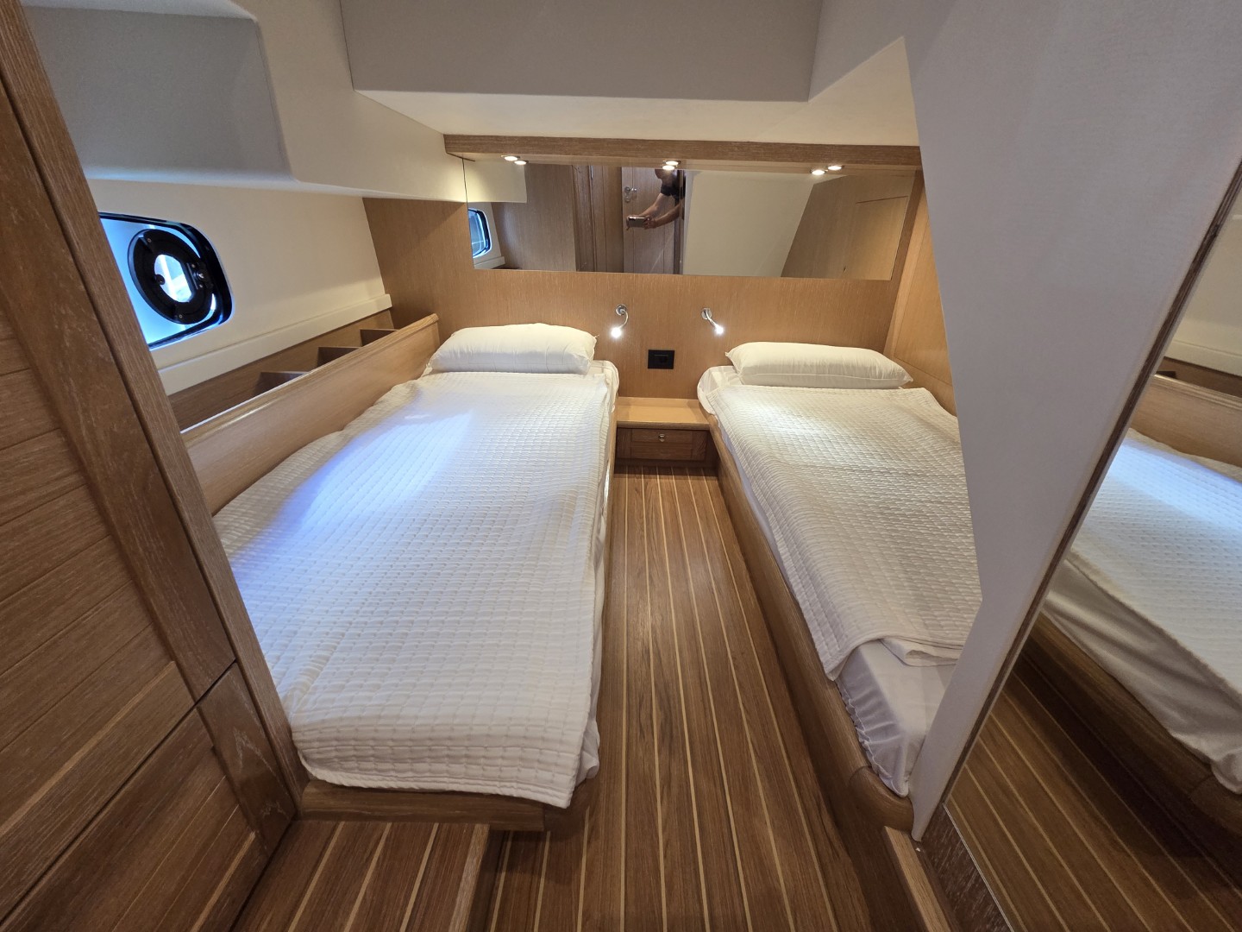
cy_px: 466
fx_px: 466
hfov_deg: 106.2
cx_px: 621
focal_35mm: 13
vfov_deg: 89.9
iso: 250
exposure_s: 1/100
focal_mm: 2.2
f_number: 2.2
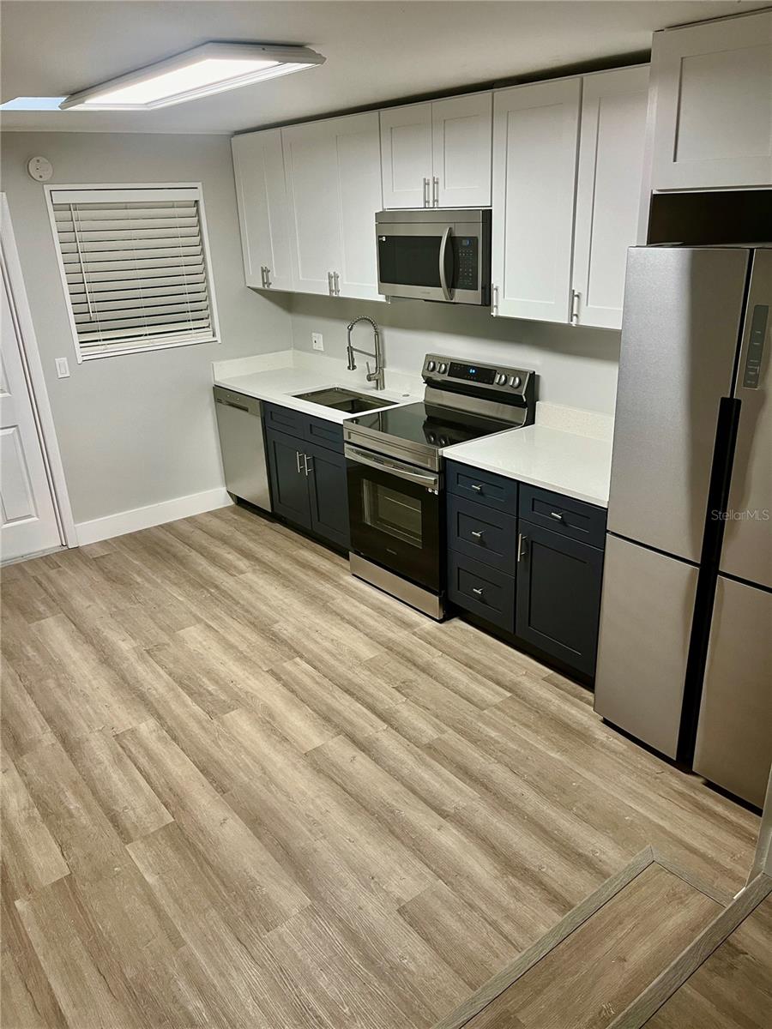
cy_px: 514
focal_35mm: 26
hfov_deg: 53.1
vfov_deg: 67.3
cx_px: 386
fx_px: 773
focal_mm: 5.1
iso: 100
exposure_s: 1/60
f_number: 1.6
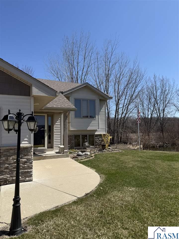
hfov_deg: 56.8
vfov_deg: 71.6
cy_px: 120
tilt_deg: +4.0
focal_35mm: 24
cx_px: 90
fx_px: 165
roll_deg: +1.0
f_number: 1.78
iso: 80
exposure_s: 1/4975
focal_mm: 6.76
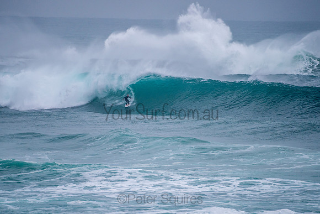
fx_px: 5452
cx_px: 154
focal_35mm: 613
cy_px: 99
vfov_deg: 2.2
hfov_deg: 3.4
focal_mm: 500
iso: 500
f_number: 5.6
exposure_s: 1/1250
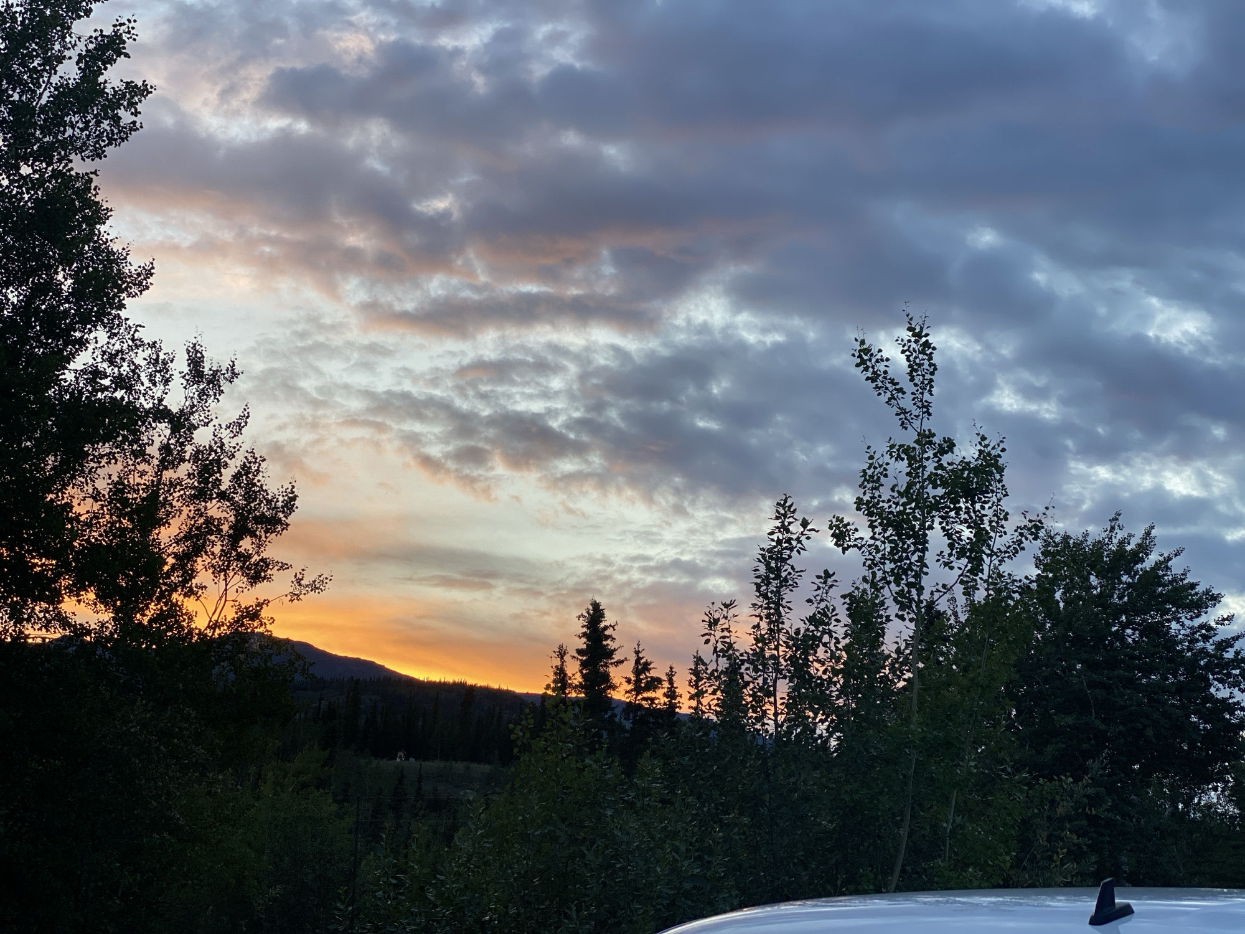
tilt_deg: +13.6
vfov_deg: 28.0
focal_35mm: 52
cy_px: 467
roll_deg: -2.8
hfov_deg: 36.8
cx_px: 622
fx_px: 1870
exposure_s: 1/122
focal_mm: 6
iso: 25
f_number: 2
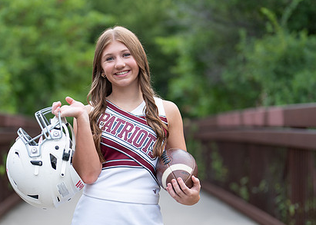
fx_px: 843
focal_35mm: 94
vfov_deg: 15.2
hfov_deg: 21.2
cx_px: 130
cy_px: 146
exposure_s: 1/320
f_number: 1.2
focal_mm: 50
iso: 100
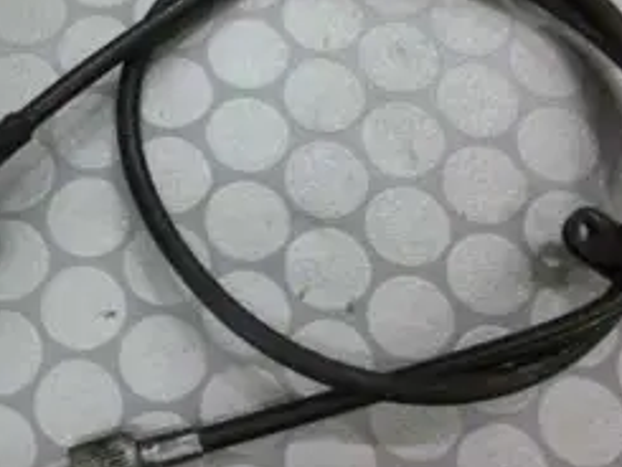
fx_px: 845
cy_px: 221
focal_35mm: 47
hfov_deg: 39.0
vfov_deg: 30.9
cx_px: 132
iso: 800
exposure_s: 1/80
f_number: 2.5
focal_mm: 4.3
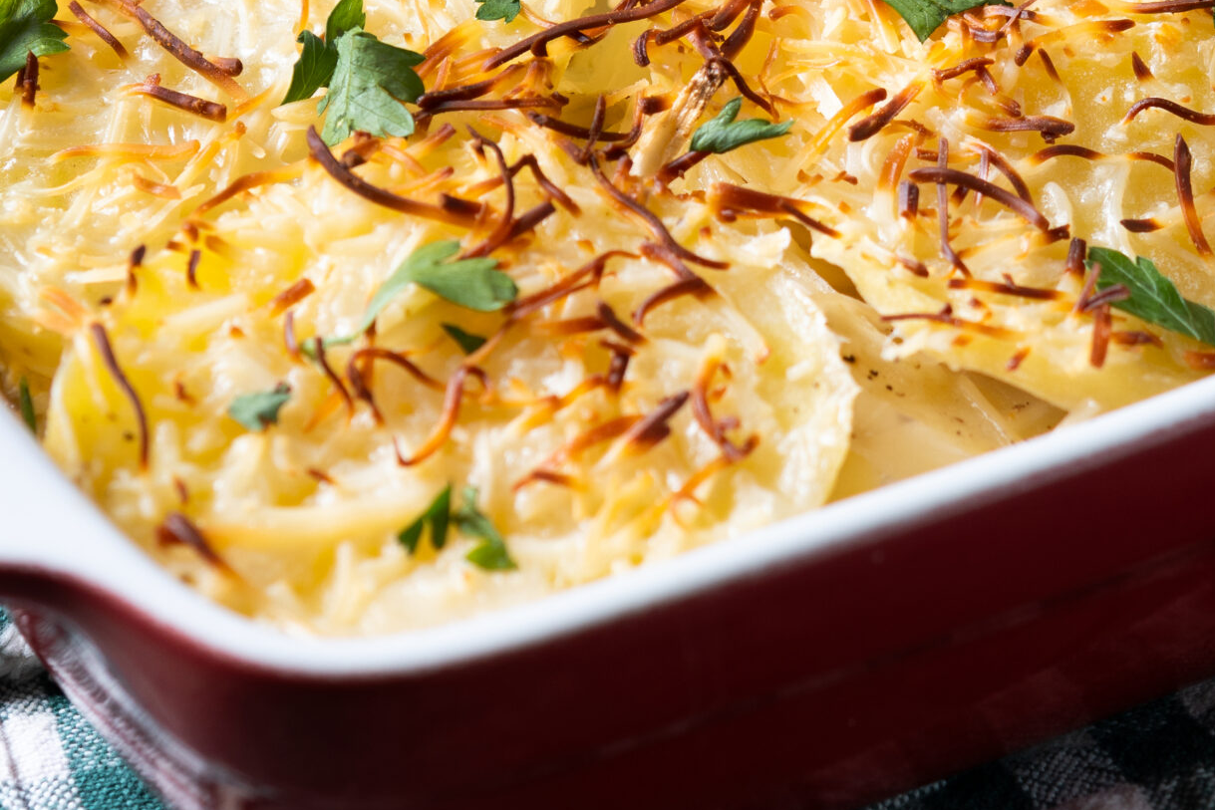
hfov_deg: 10.9
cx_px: 853
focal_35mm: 189
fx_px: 6379
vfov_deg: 7.3
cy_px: 135
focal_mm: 60
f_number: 4.5
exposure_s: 1/200
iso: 100
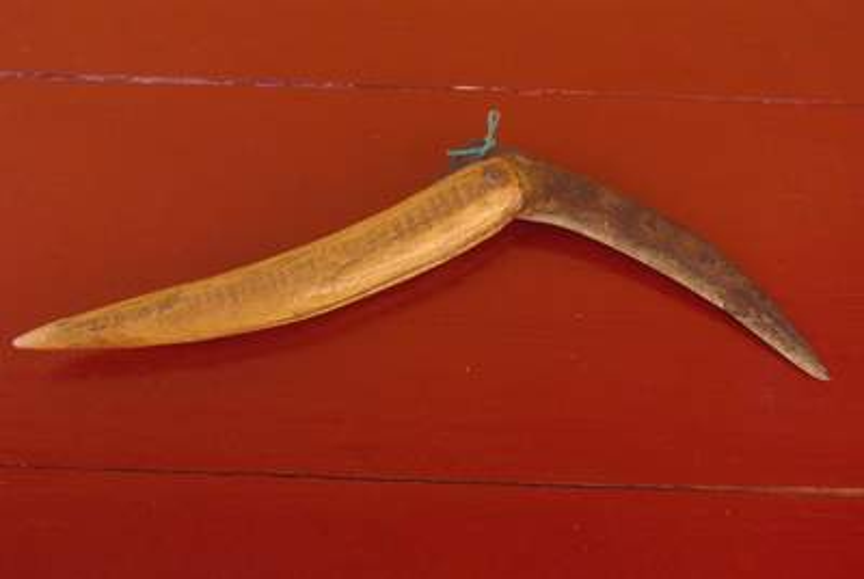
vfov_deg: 32.0
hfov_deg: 46.3
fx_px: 1009
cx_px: 432
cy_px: 290
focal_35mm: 42
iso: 1600
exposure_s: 1/20
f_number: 5.6
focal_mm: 28.13
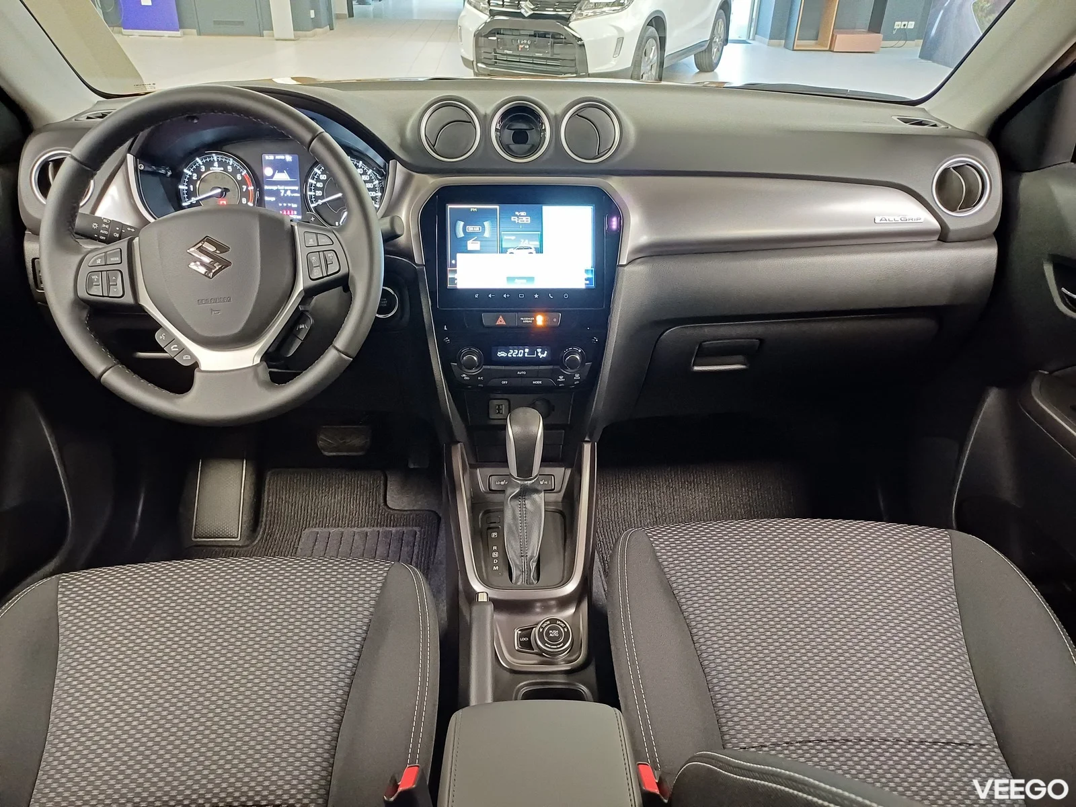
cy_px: 404
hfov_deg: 69.4
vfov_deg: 54.9
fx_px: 777
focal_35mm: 25
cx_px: 538
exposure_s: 1/16.7
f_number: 1.8
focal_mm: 4.65
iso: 1600
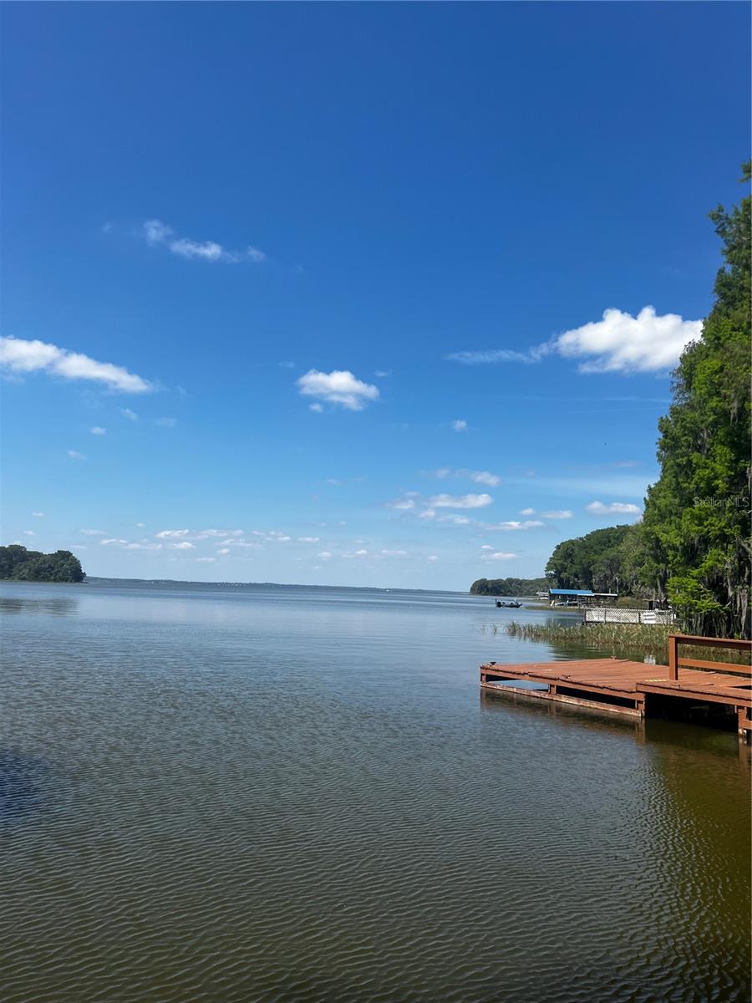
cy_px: 502
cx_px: 376
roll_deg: -1.7
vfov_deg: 67.3
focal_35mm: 26
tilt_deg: +8.1
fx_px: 753
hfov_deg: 53.1
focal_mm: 5.7
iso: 50
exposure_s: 1/5076
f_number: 1.5
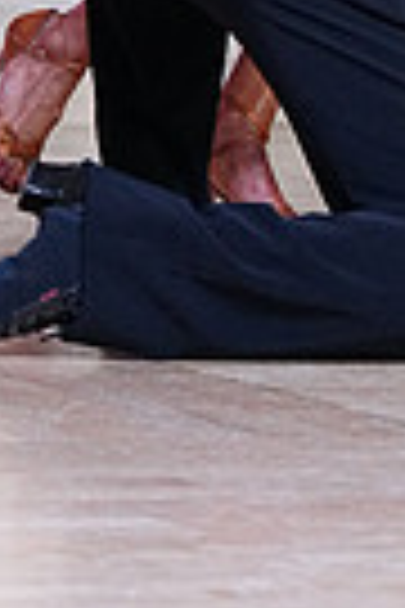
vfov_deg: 4.0
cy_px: -581
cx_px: 394
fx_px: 8622
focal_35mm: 511
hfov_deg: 2.7
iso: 2500
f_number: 4
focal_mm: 119
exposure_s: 1/500
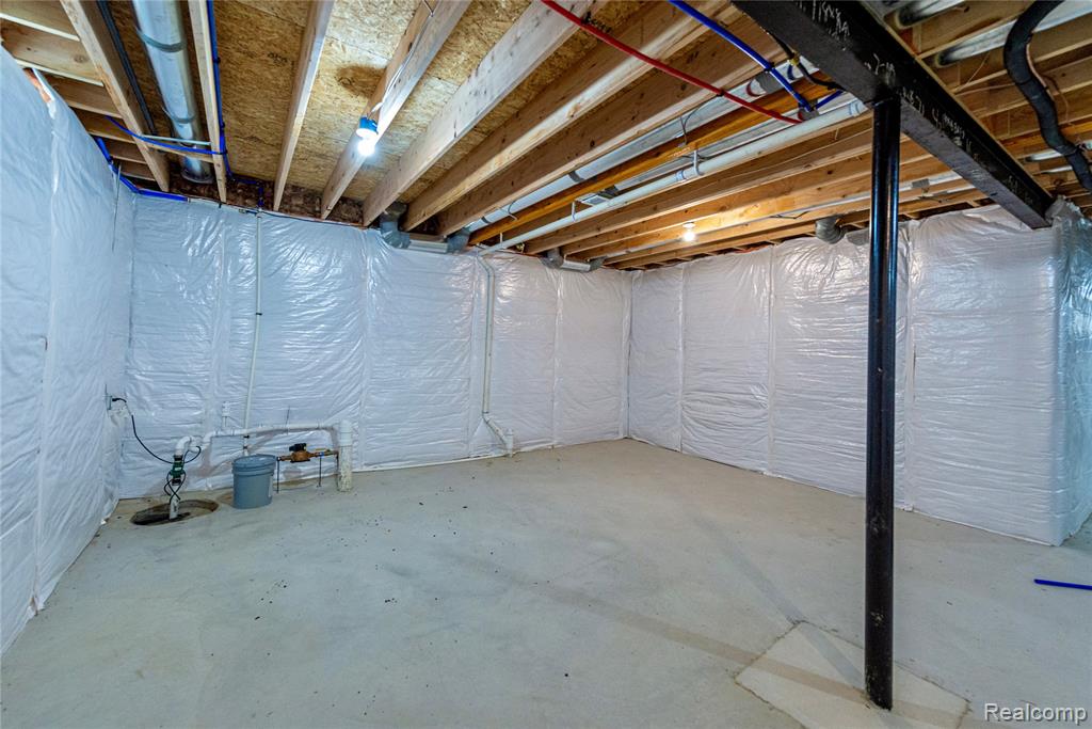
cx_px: 546
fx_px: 425
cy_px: 364
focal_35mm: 14
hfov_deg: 104.2
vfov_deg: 81.2
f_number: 5.6
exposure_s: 1/40
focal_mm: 14
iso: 2000
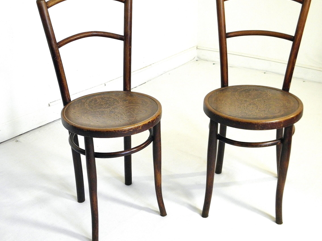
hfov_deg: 43.8
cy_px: 111
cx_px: 175
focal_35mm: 43
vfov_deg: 33.6
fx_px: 400
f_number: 3.7
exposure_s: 1/30
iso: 200
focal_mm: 6.8
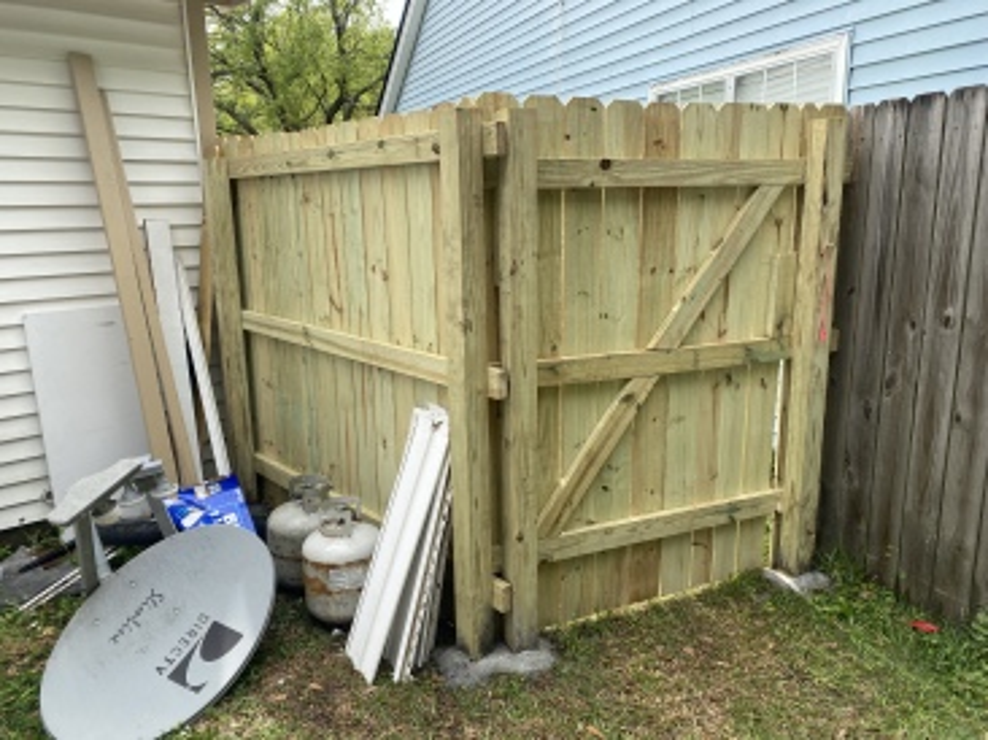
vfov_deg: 53.0
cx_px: 494
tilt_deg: -13.3
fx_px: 742
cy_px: 370
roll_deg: +2.3
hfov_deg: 67.3
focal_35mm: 26
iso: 32
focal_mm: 4.25
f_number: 1.8
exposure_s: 1/810
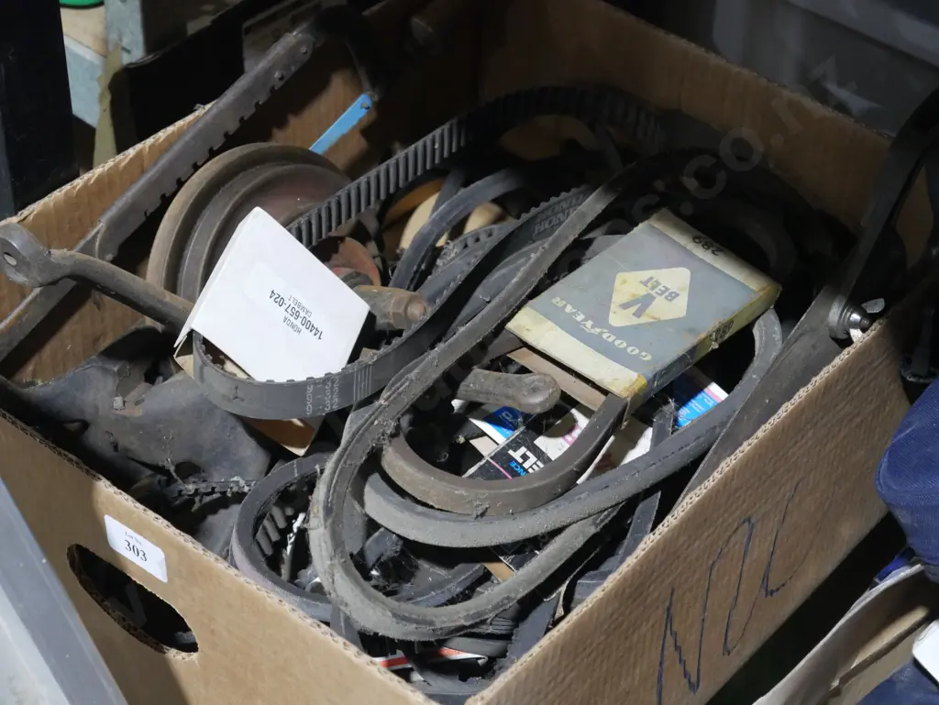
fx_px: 1954
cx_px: 470
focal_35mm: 72
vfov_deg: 20.5
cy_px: 352
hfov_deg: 27.0
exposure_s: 1/80
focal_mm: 36
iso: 3200
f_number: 5.5
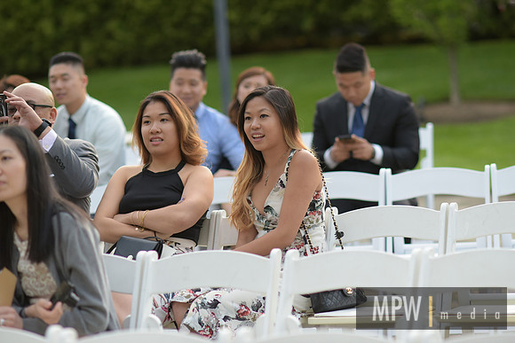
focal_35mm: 135
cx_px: 258
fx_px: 1932
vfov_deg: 10.2
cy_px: 172
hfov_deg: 15.2
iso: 1400
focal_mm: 135
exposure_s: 1/2000
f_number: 2.8
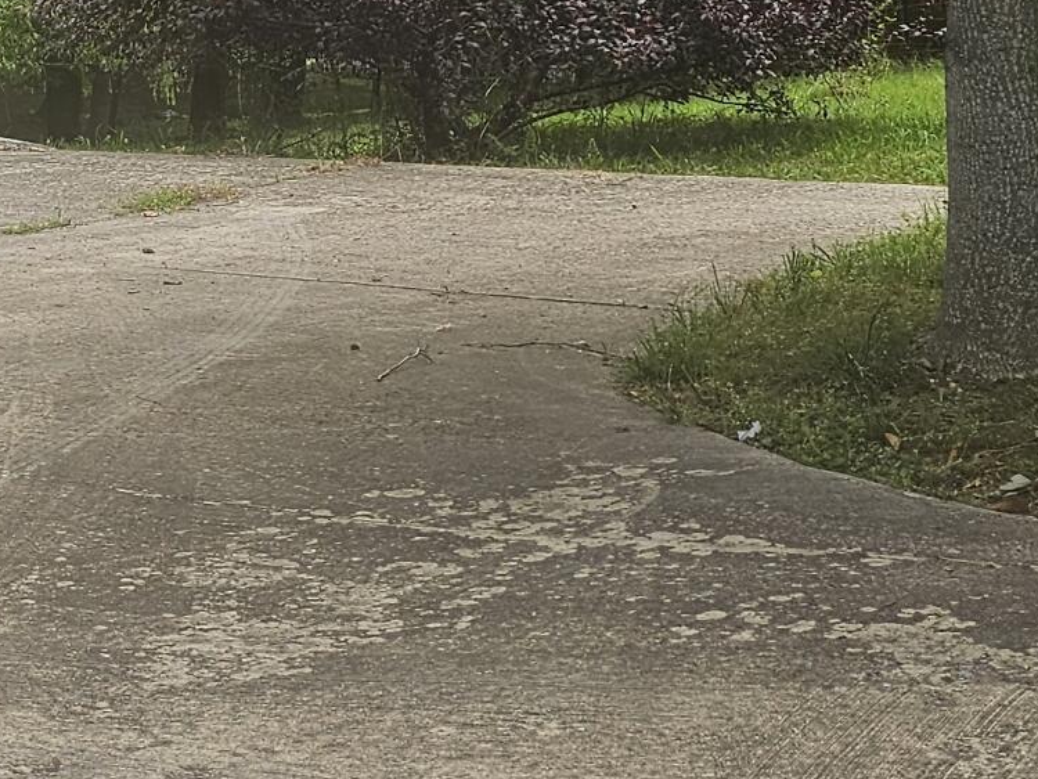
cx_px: -199
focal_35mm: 92
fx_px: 2760
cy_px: 167
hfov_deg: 20.0
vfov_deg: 16.0
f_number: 1.7
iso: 25
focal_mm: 6.3
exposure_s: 1/180
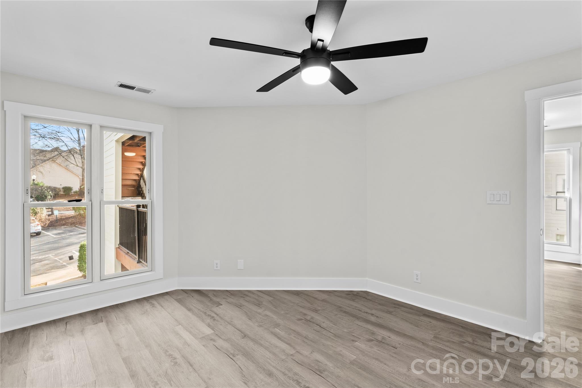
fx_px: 259
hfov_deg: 96.7
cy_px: 194
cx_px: 291
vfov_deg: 73.7
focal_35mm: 16
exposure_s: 1/1.25
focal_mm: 16
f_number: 8
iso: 100
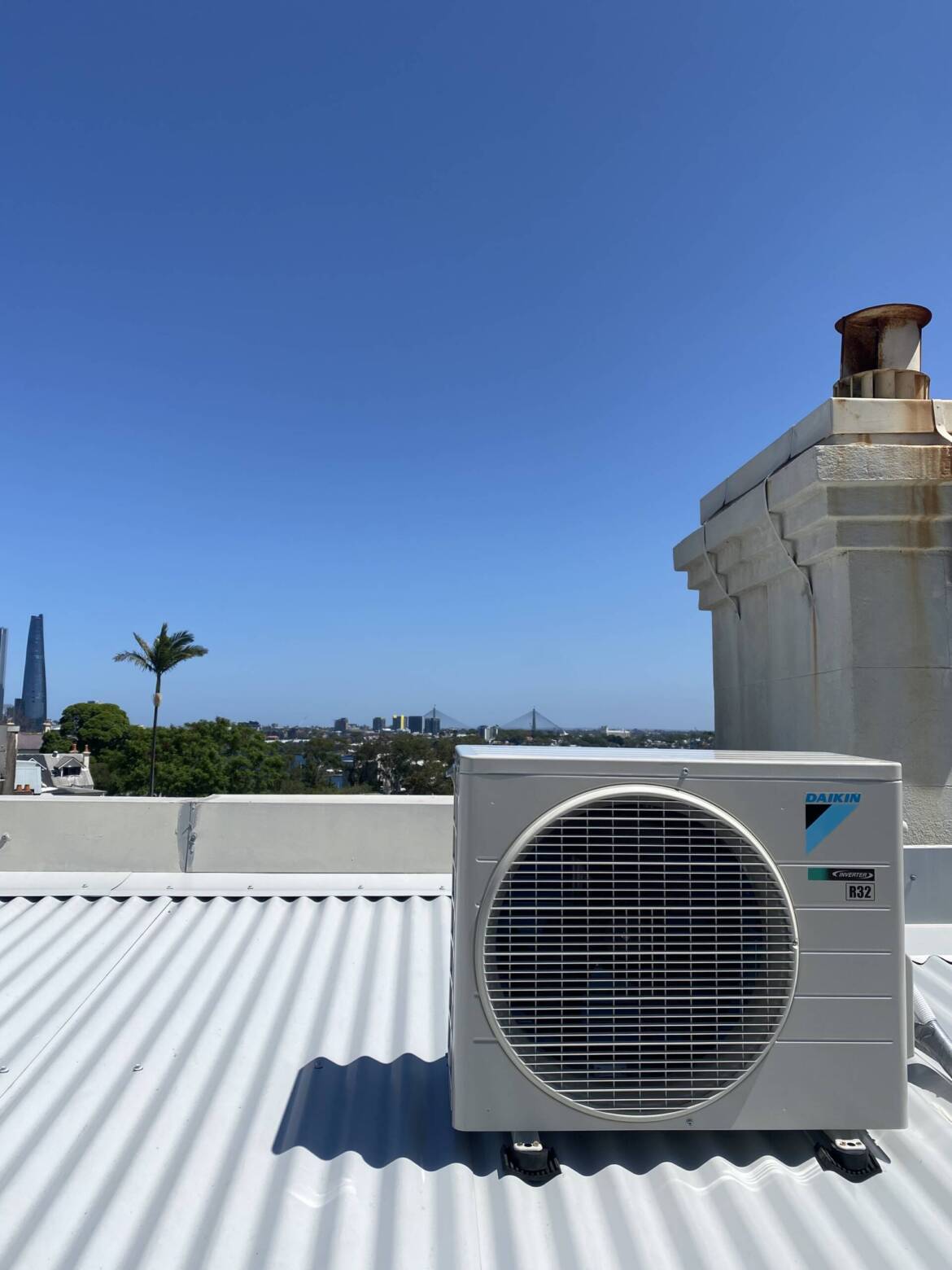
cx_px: 476
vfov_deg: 67.3
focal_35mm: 26
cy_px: 635
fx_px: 953
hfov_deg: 53.1
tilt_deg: +7.1
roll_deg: -1.3
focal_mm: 4.25
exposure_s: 1/4274
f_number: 1.8
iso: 32
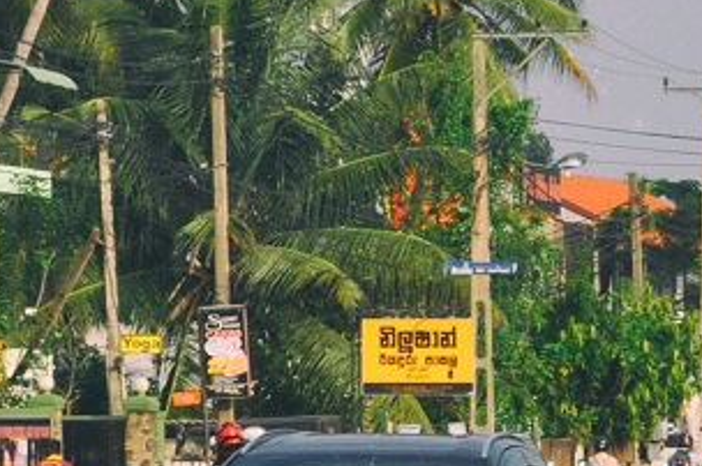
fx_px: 5941
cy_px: 183
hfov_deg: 6.8
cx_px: 514
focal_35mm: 305
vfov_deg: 4.5
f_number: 9
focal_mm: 48
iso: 200
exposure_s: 1/320
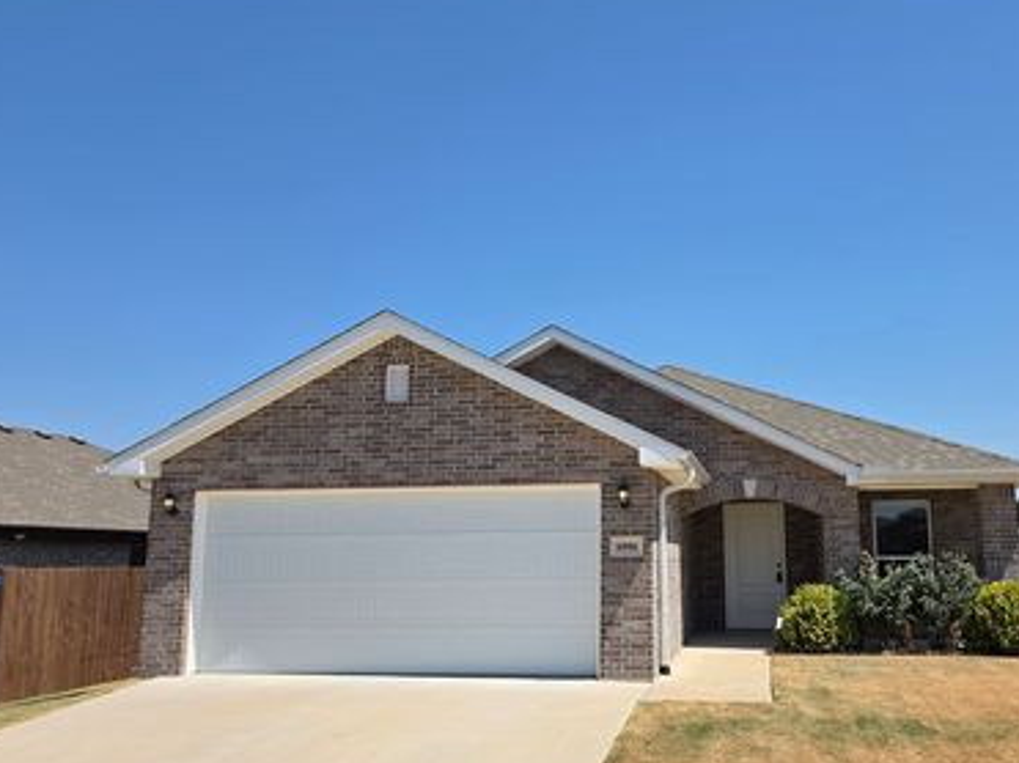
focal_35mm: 31
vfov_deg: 45.3
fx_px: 912
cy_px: 432
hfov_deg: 57.8
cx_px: 623
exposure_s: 1/7944
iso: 80
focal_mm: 6.3
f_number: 1.7
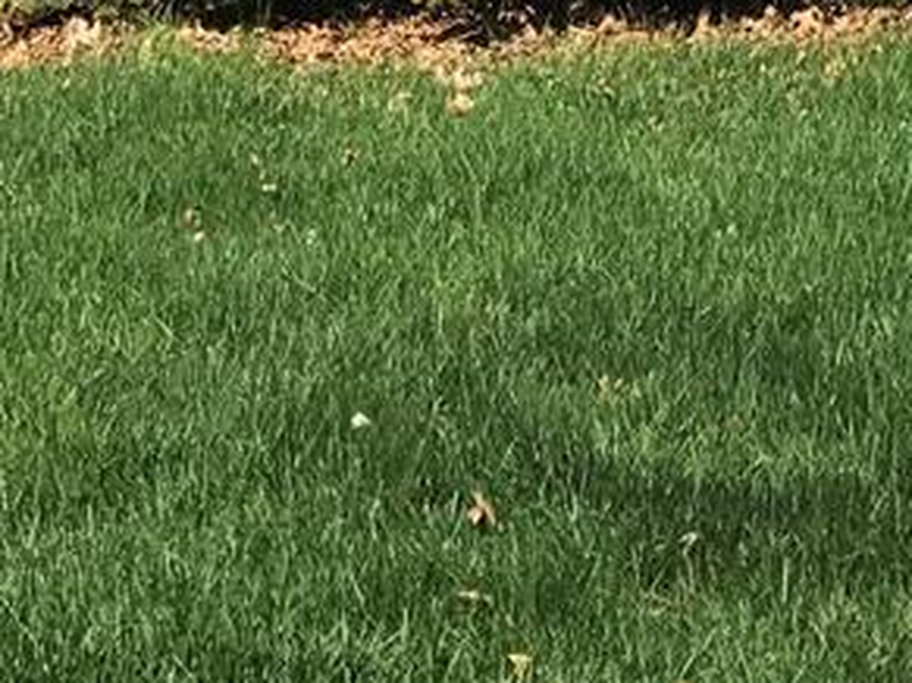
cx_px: 1097
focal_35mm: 154
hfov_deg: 12.5
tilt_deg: -0.3
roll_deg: +0.0
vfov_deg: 8.9
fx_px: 4056
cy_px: -849
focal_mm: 3.99
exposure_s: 1/2083
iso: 20
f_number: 1.8
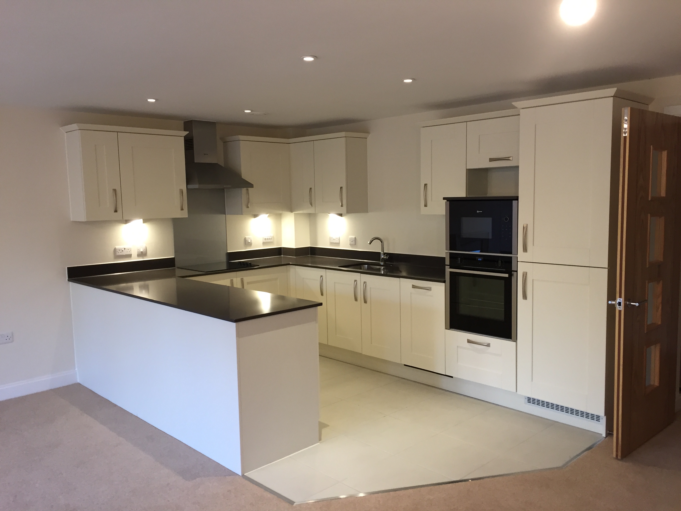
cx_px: 340
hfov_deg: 61.7
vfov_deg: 48.2
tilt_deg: -6.5
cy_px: 256
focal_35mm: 29
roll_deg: +1.0
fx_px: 571
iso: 50
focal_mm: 4.15
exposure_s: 1/33
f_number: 2.2
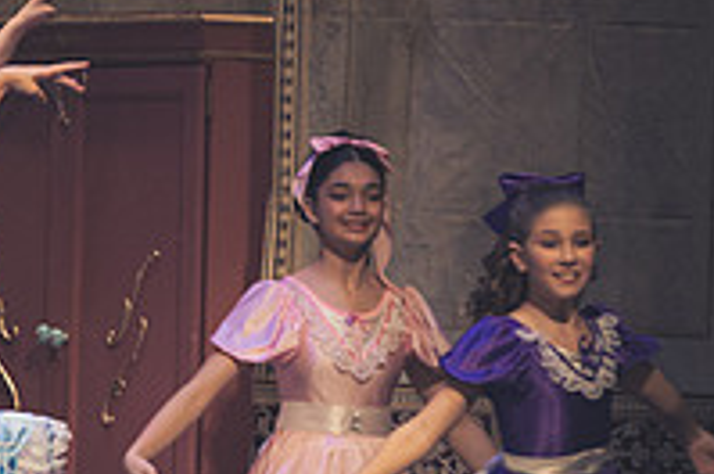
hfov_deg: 2.8
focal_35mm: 744
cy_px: 348
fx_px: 14732
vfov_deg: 1.8
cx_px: -161
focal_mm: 170
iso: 560
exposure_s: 1/320
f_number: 2.8
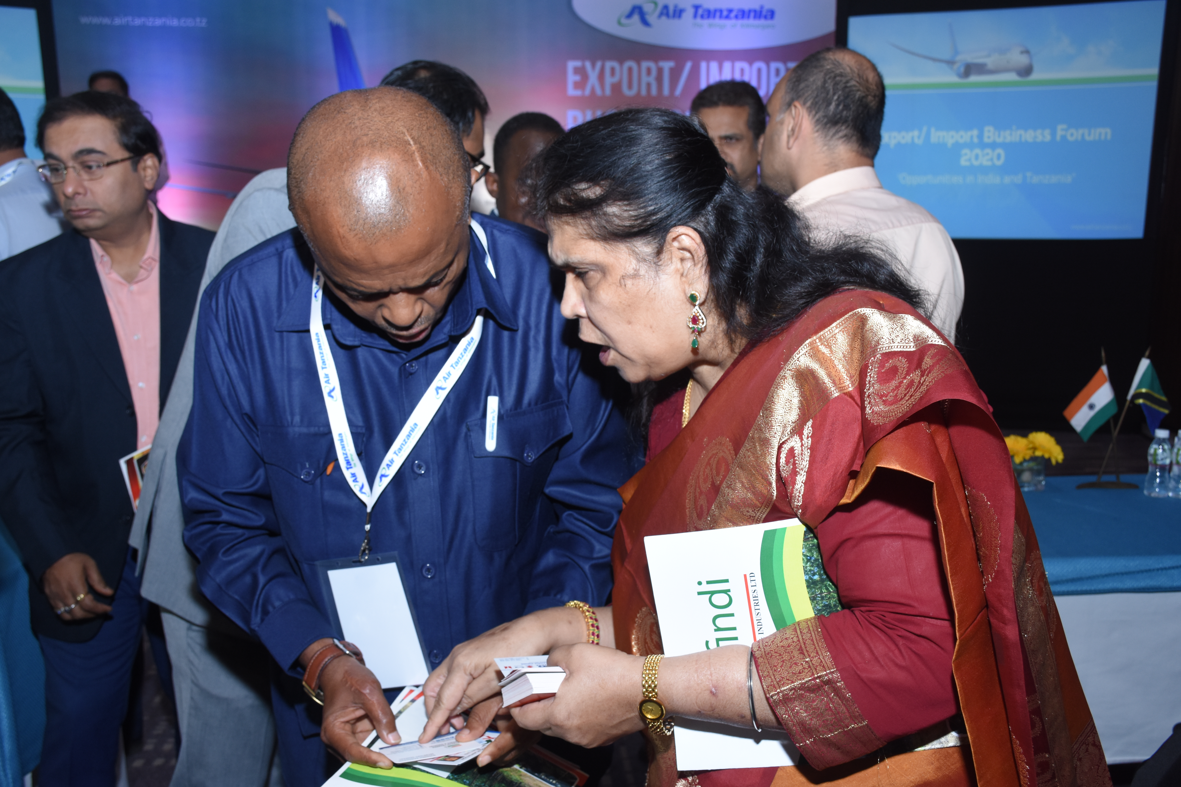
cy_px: 394
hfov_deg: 55.1
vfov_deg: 38.4
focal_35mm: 34
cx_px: 590
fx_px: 1132
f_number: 5.6
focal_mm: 23
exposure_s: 1/160
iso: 500
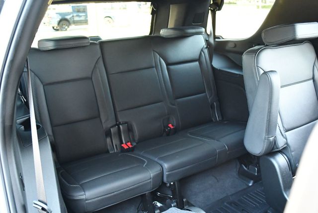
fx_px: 318
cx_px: 159
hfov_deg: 53.1
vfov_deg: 36.9
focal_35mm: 36
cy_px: 106
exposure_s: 1/125
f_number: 3.5
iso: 3200
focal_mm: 18
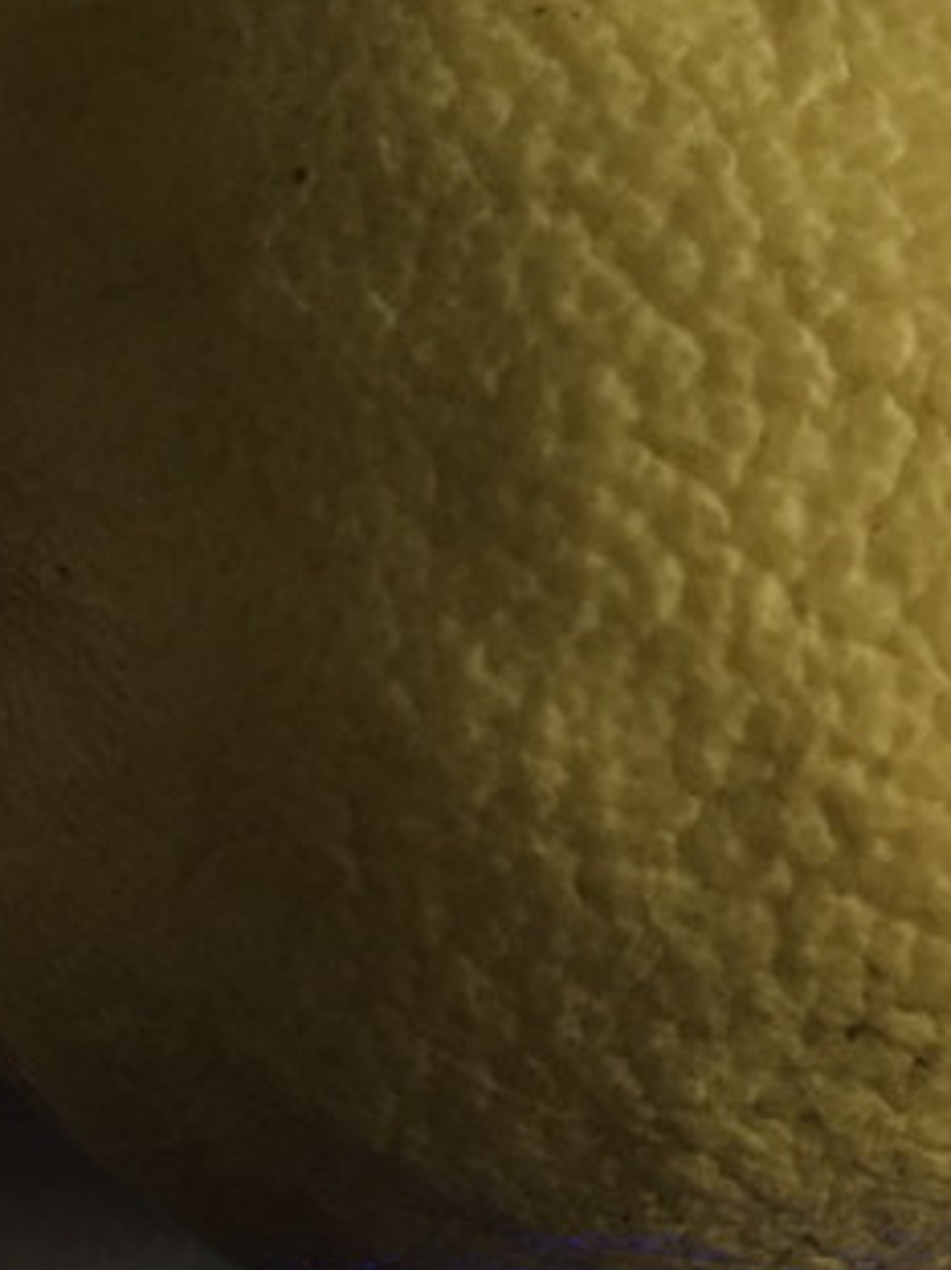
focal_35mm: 72
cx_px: 645
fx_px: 2639
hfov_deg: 20.3
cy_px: 894
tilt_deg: -83.3
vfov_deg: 26.8
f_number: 1.8
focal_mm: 3.99
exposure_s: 1/24
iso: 40
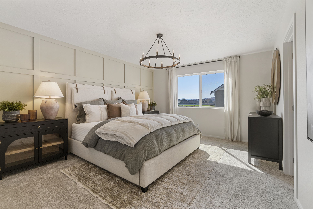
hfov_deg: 100.4
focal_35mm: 15
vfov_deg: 77.3
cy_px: 104
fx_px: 130
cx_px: 156
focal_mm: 10
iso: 200
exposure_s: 1/30
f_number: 4
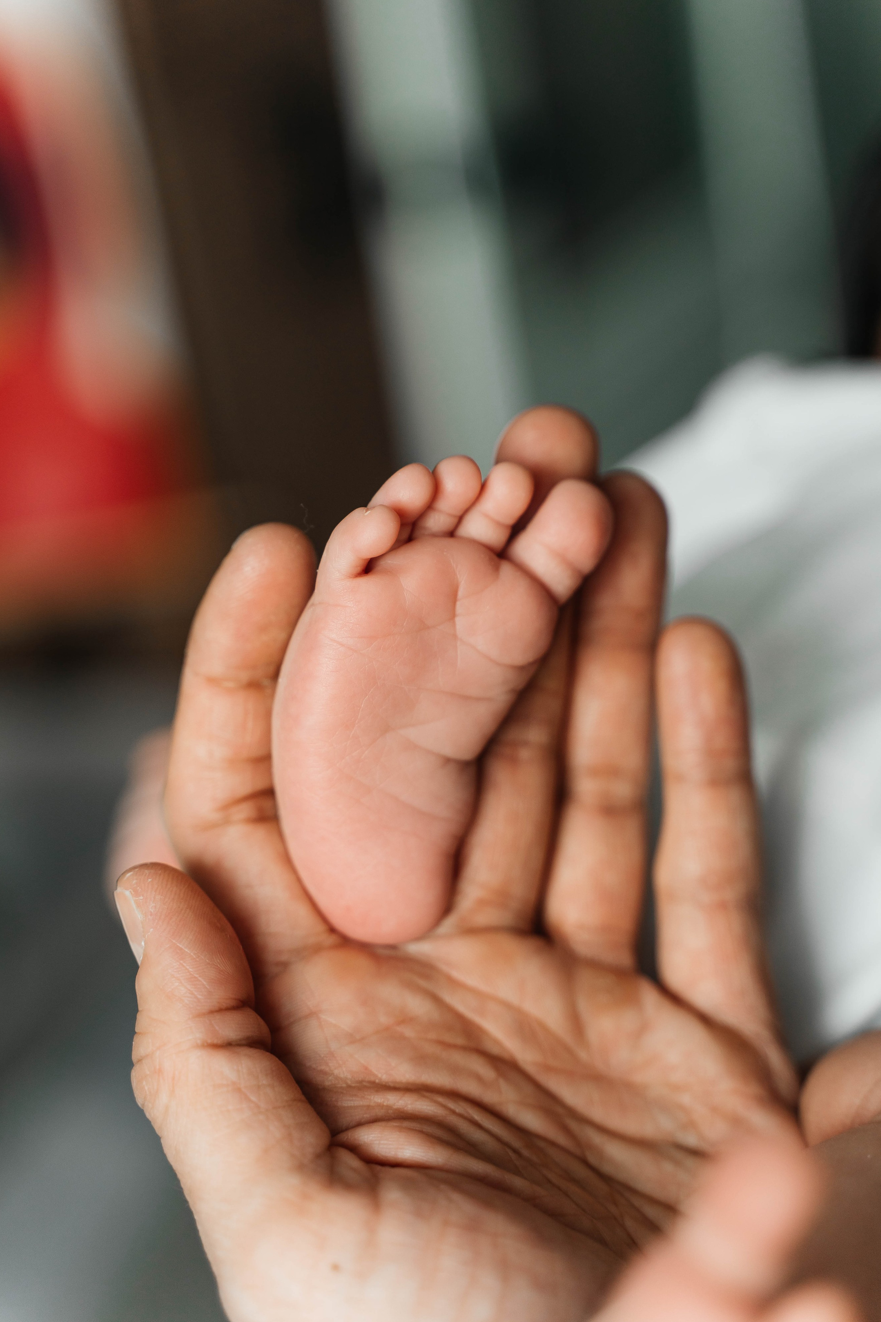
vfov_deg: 28.8
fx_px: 2569
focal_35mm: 70
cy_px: 654
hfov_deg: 19.5
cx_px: 450
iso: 320
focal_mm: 68
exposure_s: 1/125
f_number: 2.8
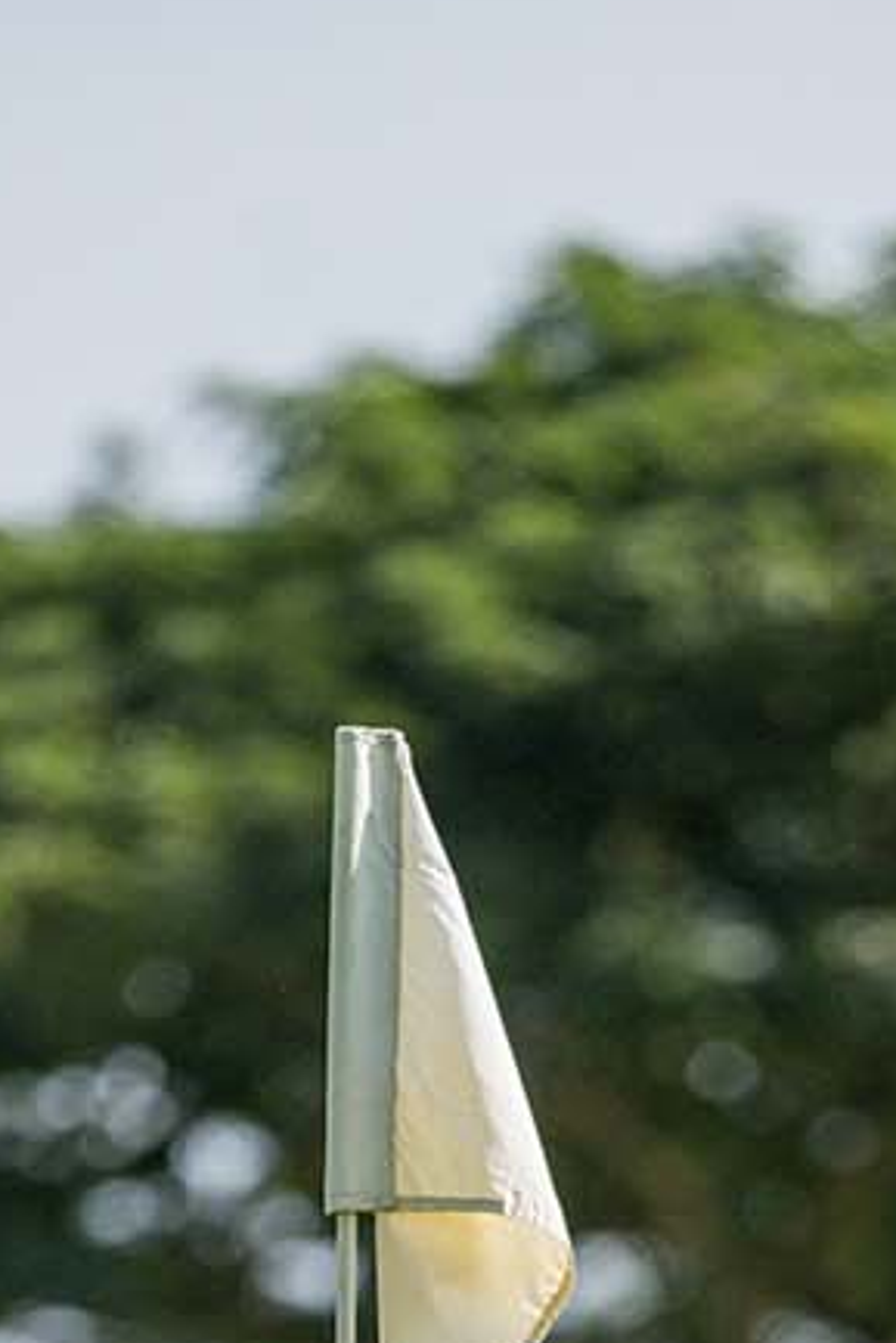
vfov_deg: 3.1
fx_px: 24805
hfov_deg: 2.1
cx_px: 657
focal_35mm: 665
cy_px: 2084
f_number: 2.8
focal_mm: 200
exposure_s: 1/4000
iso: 200
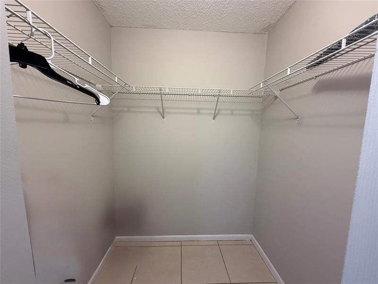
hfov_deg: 102.1
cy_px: 142
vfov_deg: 85.7
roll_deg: -0.4
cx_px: 189
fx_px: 153
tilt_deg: -6.0
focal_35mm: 14
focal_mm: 2.22
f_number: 2.2
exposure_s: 1/60
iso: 320
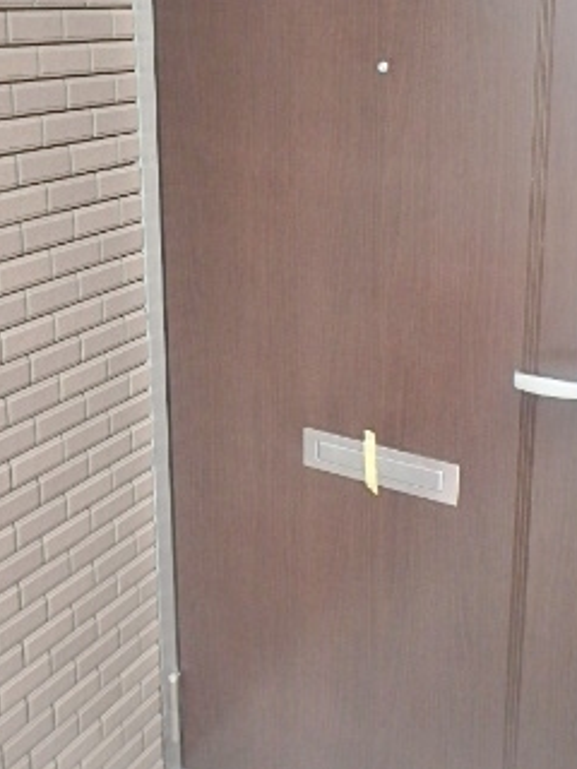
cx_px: 416
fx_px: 933
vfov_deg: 43.3
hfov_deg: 33.8
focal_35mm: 42
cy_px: 190
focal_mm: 3.7
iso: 200
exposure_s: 1/30
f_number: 3.5
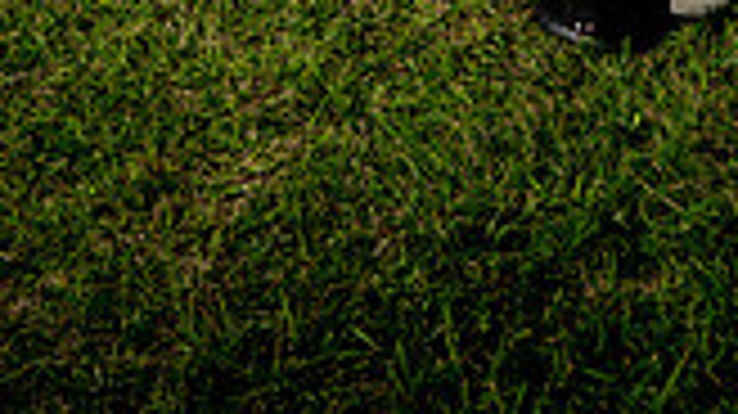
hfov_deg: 24.6
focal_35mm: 86
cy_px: -518
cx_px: 500
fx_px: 1682
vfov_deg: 11.9
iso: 100
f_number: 4
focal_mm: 30
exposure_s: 1/250
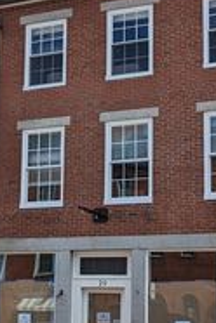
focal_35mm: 67
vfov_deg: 29.9
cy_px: 215
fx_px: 603
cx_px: 101
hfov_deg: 20.3
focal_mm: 6.81
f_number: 1.85
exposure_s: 1/2096
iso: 37
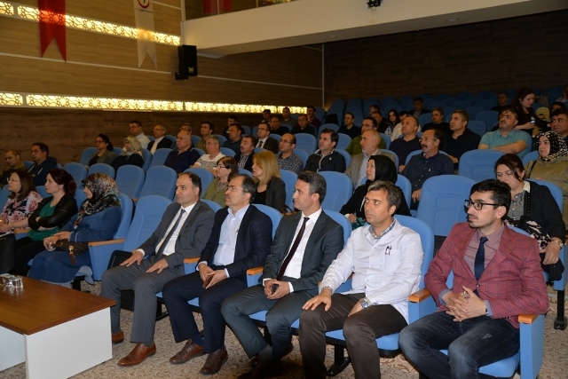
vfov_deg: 41.1
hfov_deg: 58.7
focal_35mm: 32
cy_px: 190
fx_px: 505
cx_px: 284
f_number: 4
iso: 800
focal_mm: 32
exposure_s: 1/60
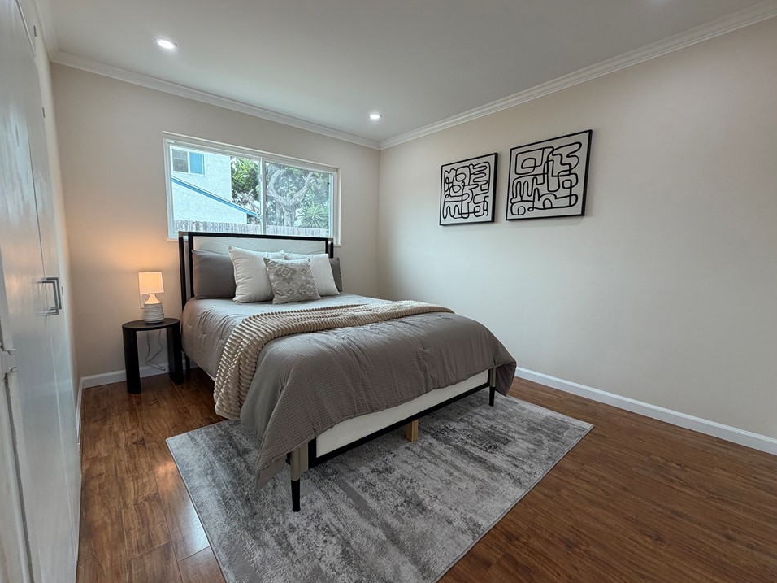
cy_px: 294
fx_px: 337
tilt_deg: -7.7
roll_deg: -0.5
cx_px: 372
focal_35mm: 15
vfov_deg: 81.7
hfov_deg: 98.1
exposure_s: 1/120
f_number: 2.2
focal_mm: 2.22
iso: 125
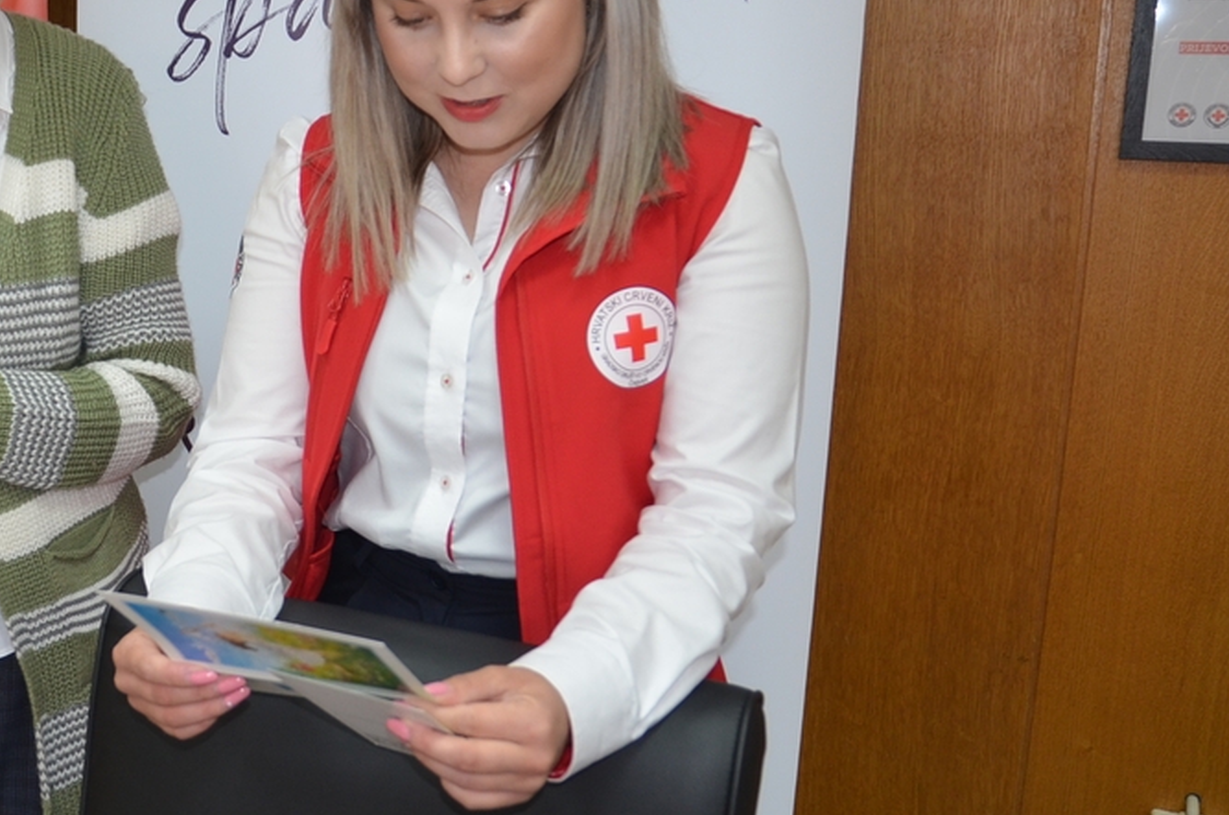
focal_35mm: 46
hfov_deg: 40.8
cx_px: 221
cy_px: 375
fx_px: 1564
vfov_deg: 29.2
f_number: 2.8
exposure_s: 1/80
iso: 400
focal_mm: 17
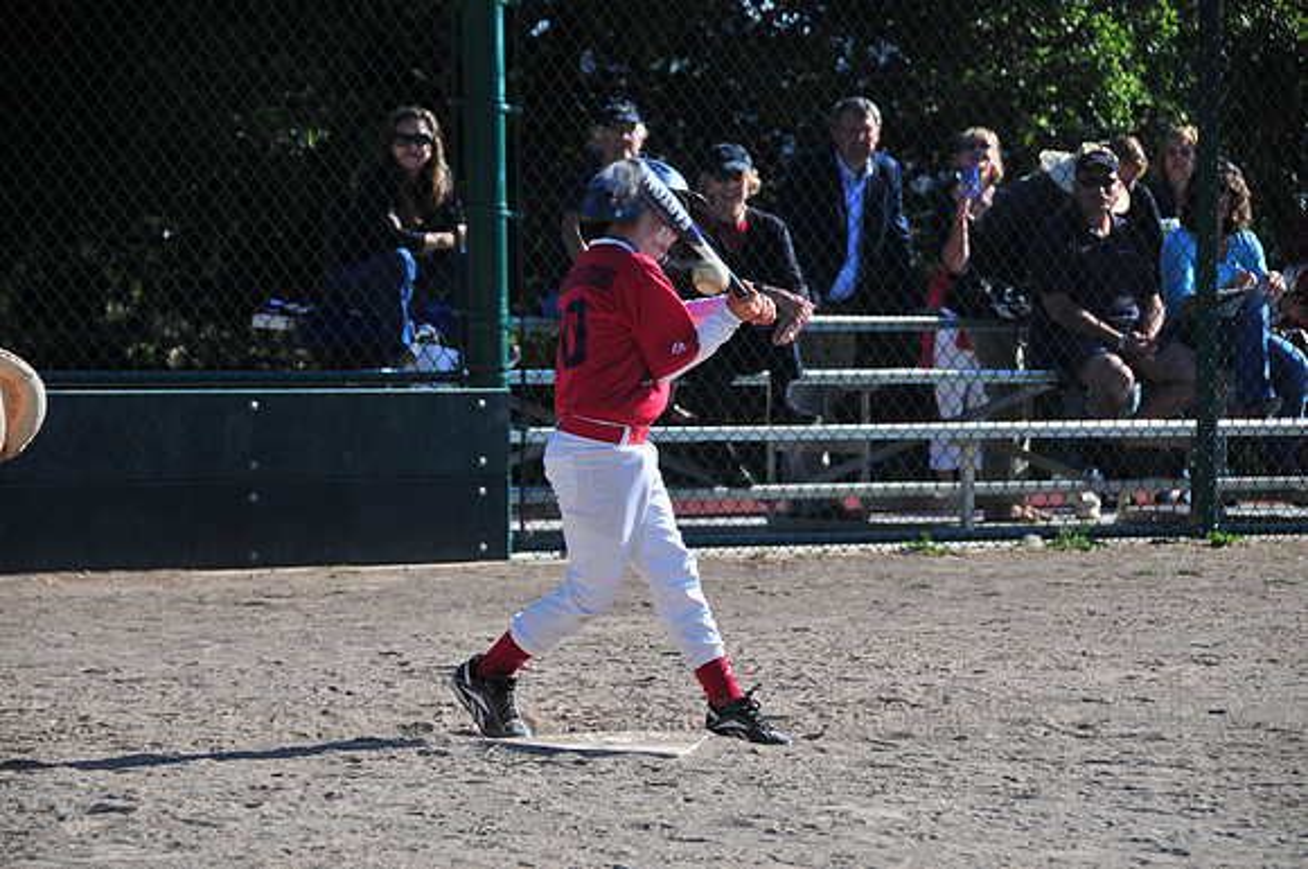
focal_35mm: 158
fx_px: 5714
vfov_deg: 8.7
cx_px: 654
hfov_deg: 13.1
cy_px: 434
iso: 200
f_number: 5.3
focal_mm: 105
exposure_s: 1/1000
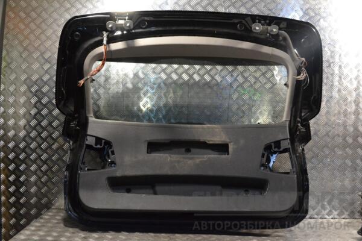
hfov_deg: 49.6
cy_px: 120
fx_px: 392
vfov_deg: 34.2
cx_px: 181
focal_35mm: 39
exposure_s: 1/200
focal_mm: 26
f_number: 7.1
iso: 3200
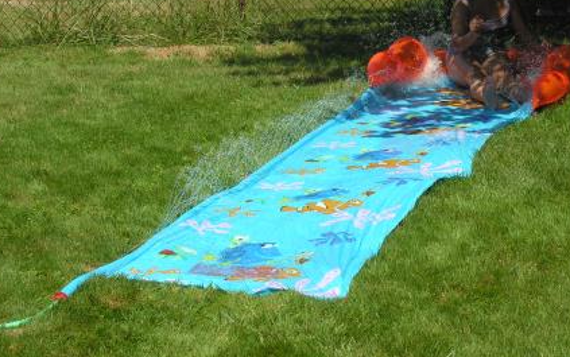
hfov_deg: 16.7
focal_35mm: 125
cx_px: 348
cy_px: 66
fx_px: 1943
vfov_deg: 10.5
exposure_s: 1/184
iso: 50
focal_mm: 19.8
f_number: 6.8
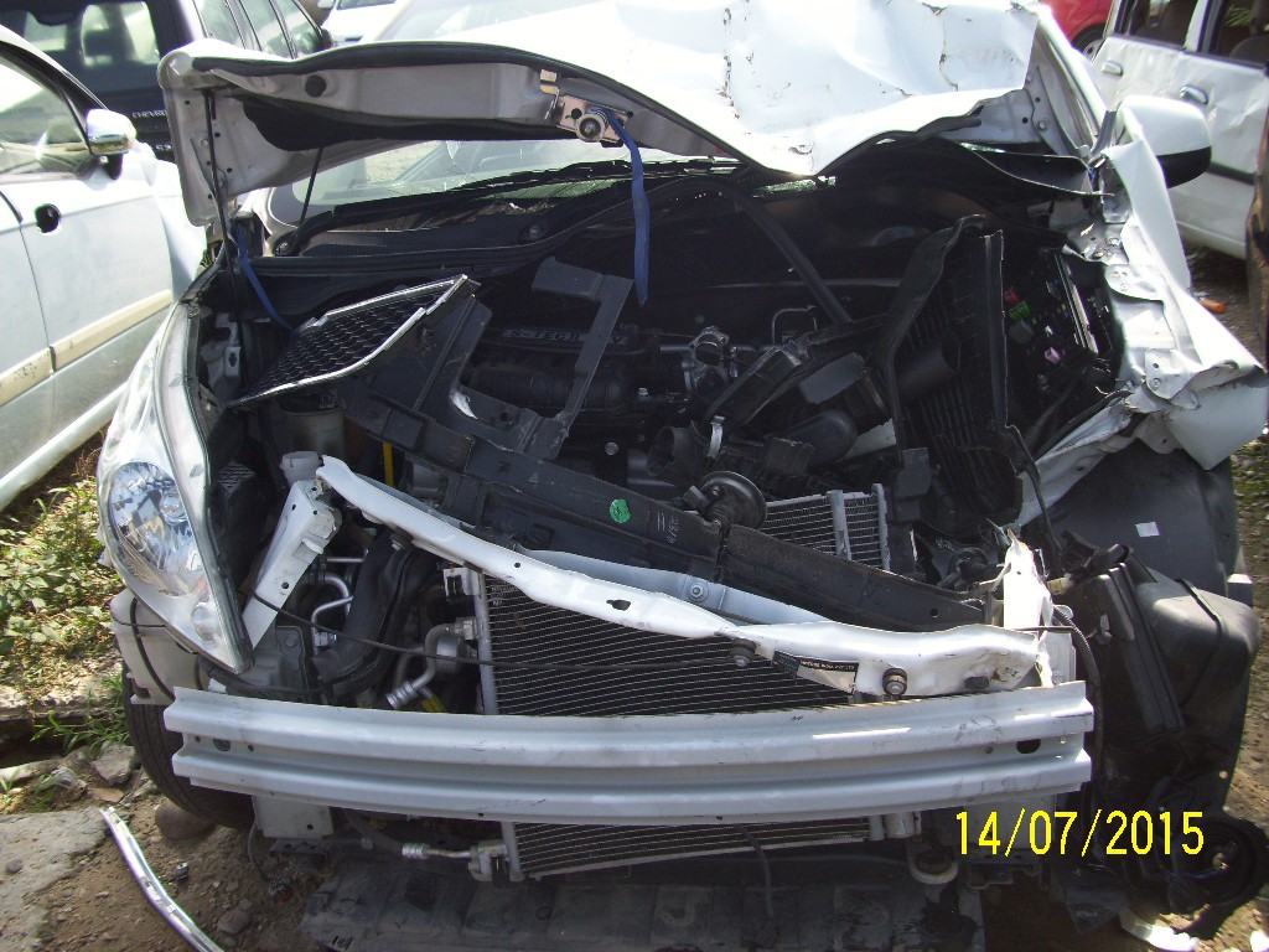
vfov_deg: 41.8
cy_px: 476
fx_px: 1246
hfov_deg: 54.0
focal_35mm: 34
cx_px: 634
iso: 80
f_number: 2.9
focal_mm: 5.7
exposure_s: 1/320
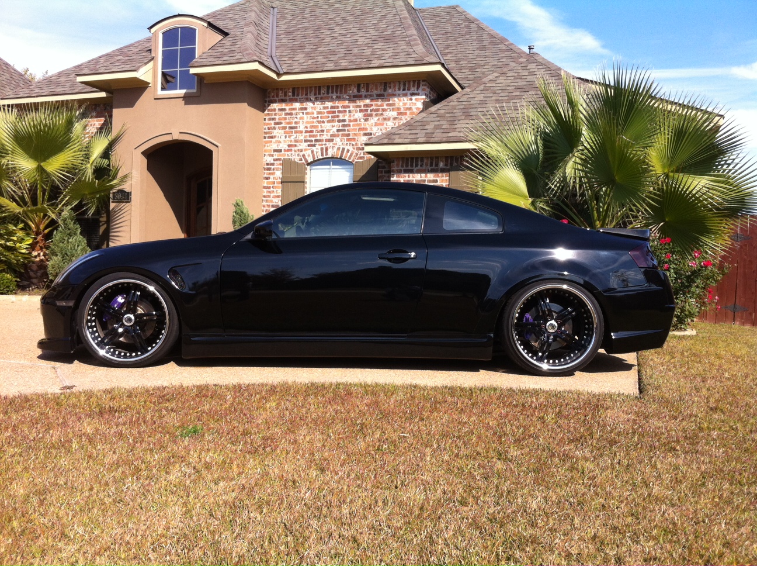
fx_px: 764
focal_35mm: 35
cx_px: 378
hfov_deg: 52.7
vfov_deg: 40.6
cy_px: 283
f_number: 2.8
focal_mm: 3.85
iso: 80
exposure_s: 1/773
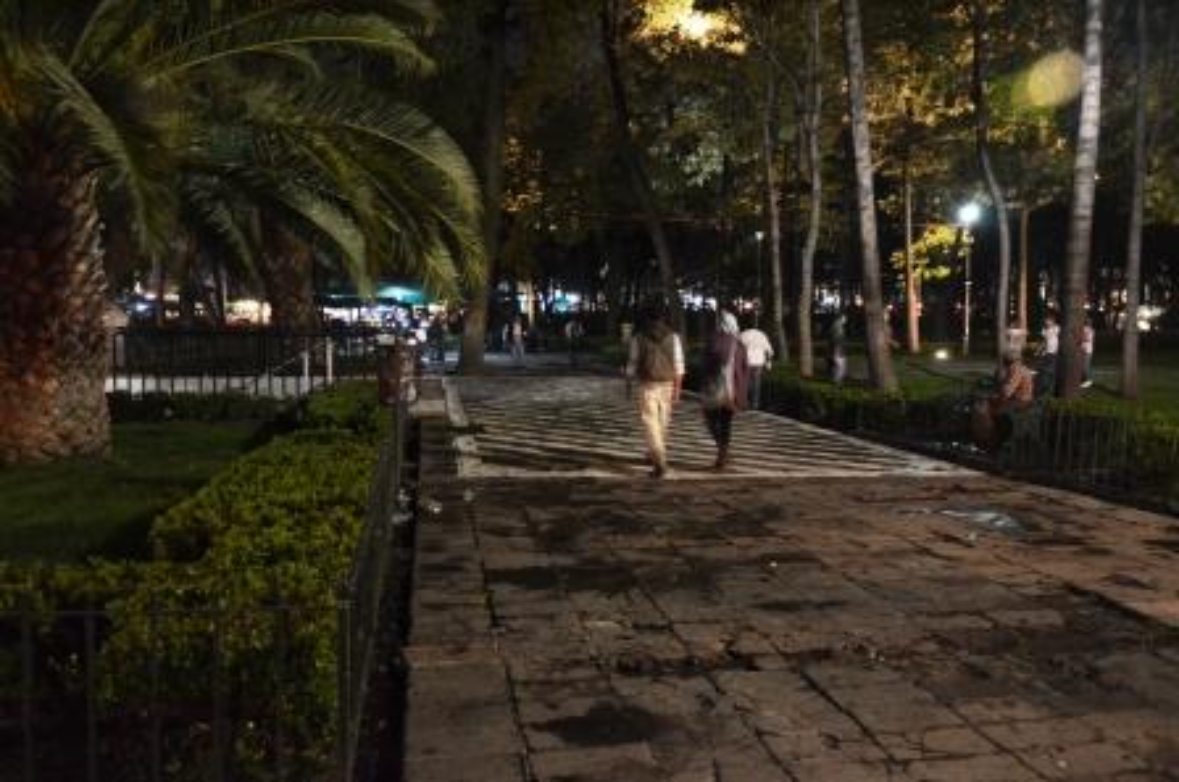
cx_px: 590
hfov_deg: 67.5
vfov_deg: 47.8
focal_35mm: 27
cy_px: 391
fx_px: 883
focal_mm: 18
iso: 1600
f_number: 3.5
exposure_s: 1/5
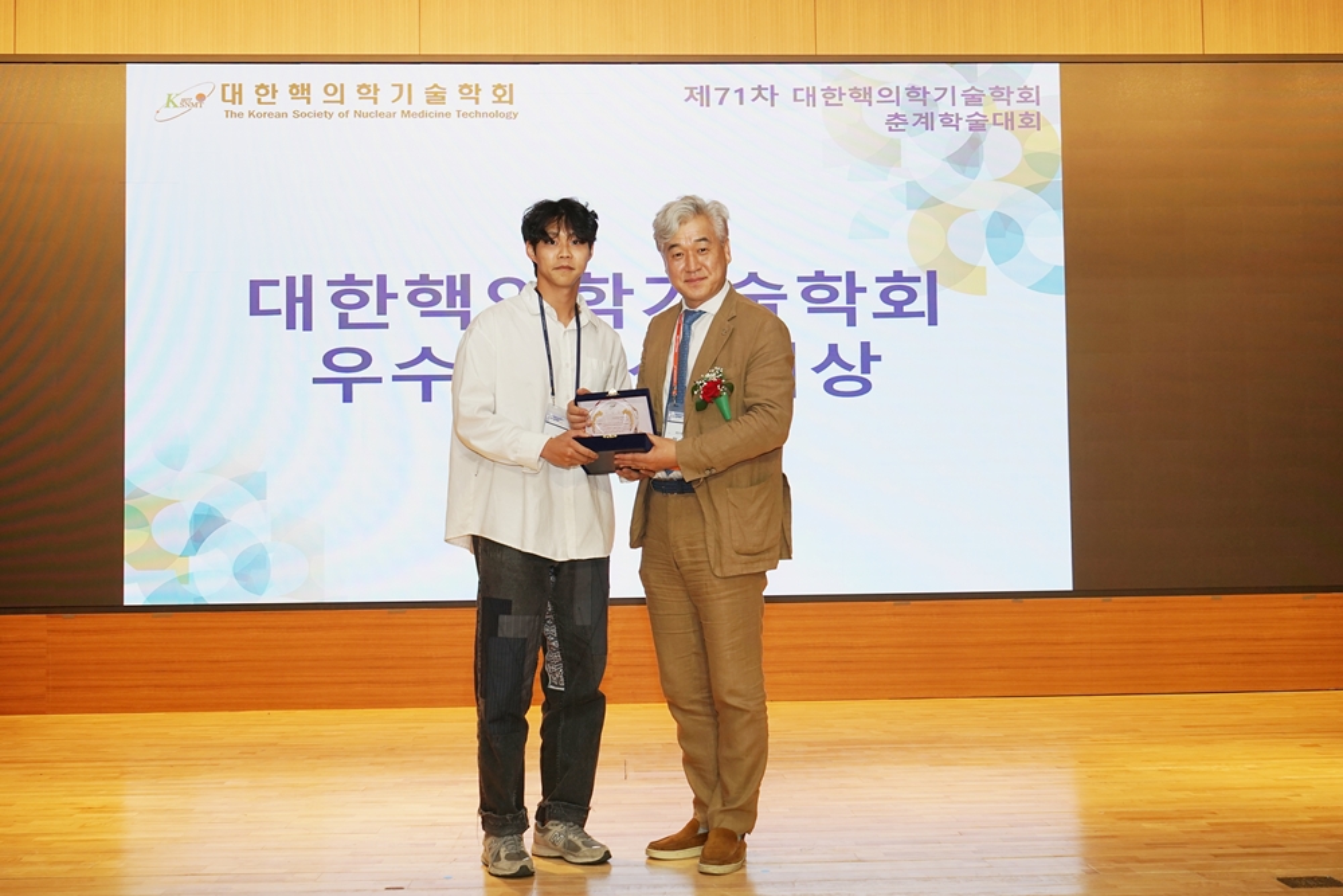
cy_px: 448
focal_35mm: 38
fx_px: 1418
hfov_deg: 50.7
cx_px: 672
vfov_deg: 35.1
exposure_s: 1/100
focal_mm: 38
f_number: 7.1
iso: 400
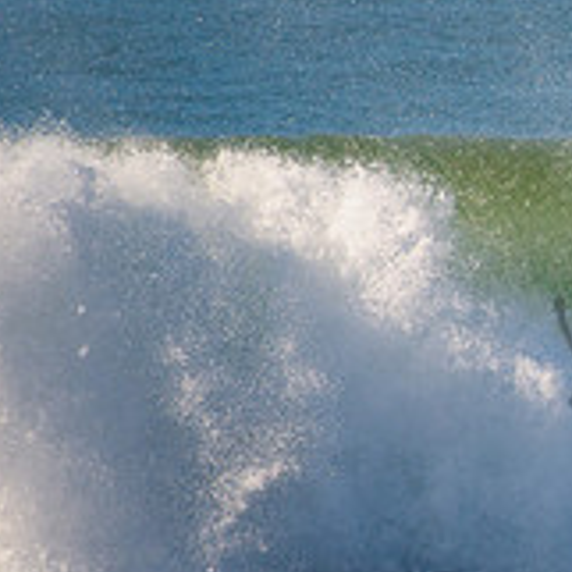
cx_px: 920
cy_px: 322
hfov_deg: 1.1
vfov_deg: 1.1
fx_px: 28603
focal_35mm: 1530
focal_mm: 500
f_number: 5.6
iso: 180
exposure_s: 1/1600
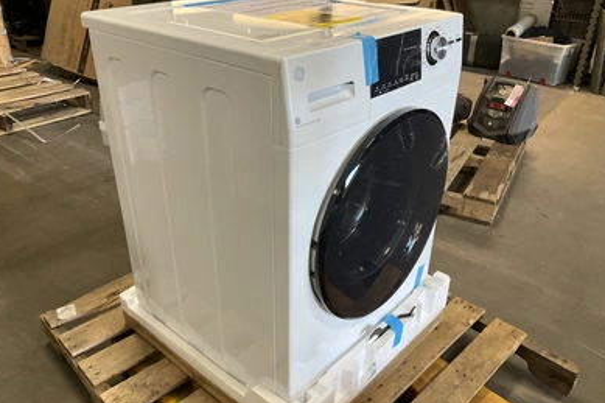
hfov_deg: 60.3
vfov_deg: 42.3
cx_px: 300
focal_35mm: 31
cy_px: 219
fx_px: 521
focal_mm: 3
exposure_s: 1/60
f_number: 1.8
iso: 125
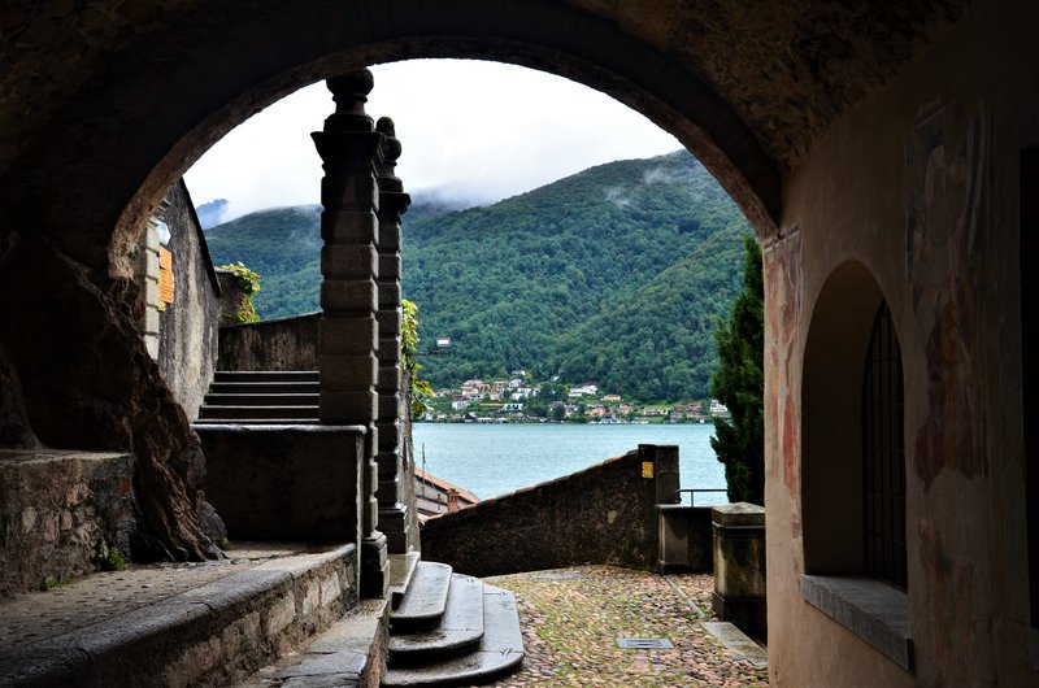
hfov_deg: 46.5
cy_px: 344
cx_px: 520
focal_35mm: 42
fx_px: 1210
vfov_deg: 31.8
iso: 320
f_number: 8
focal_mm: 28
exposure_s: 1/50
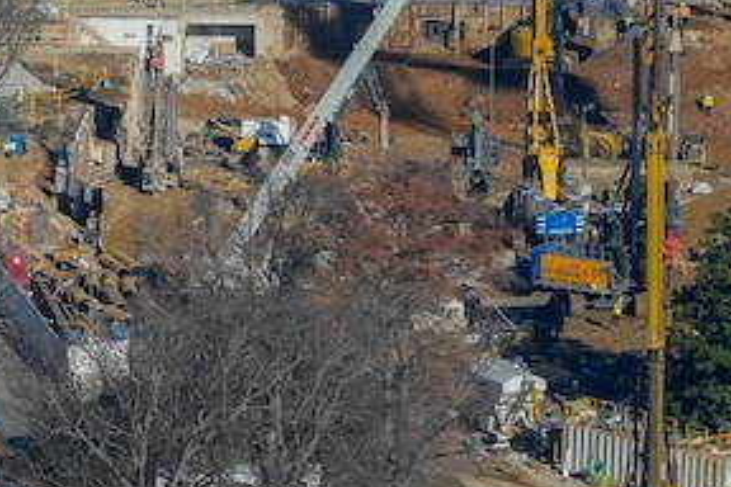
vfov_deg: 1.9
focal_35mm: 712
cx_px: -239
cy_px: 47
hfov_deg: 2.9
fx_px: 14456
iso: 400
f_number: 5.6
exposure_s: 1/2500
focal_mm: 200
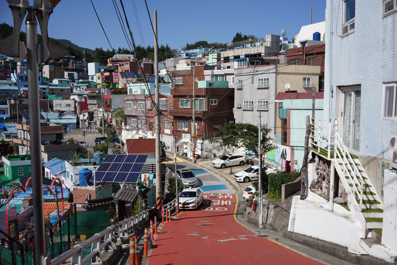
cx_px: 198
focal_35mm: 35
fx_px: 386
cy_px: 132
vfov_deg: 37.9
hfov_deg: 54.4
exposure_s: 1/125
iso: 100
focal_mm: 35
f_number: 14
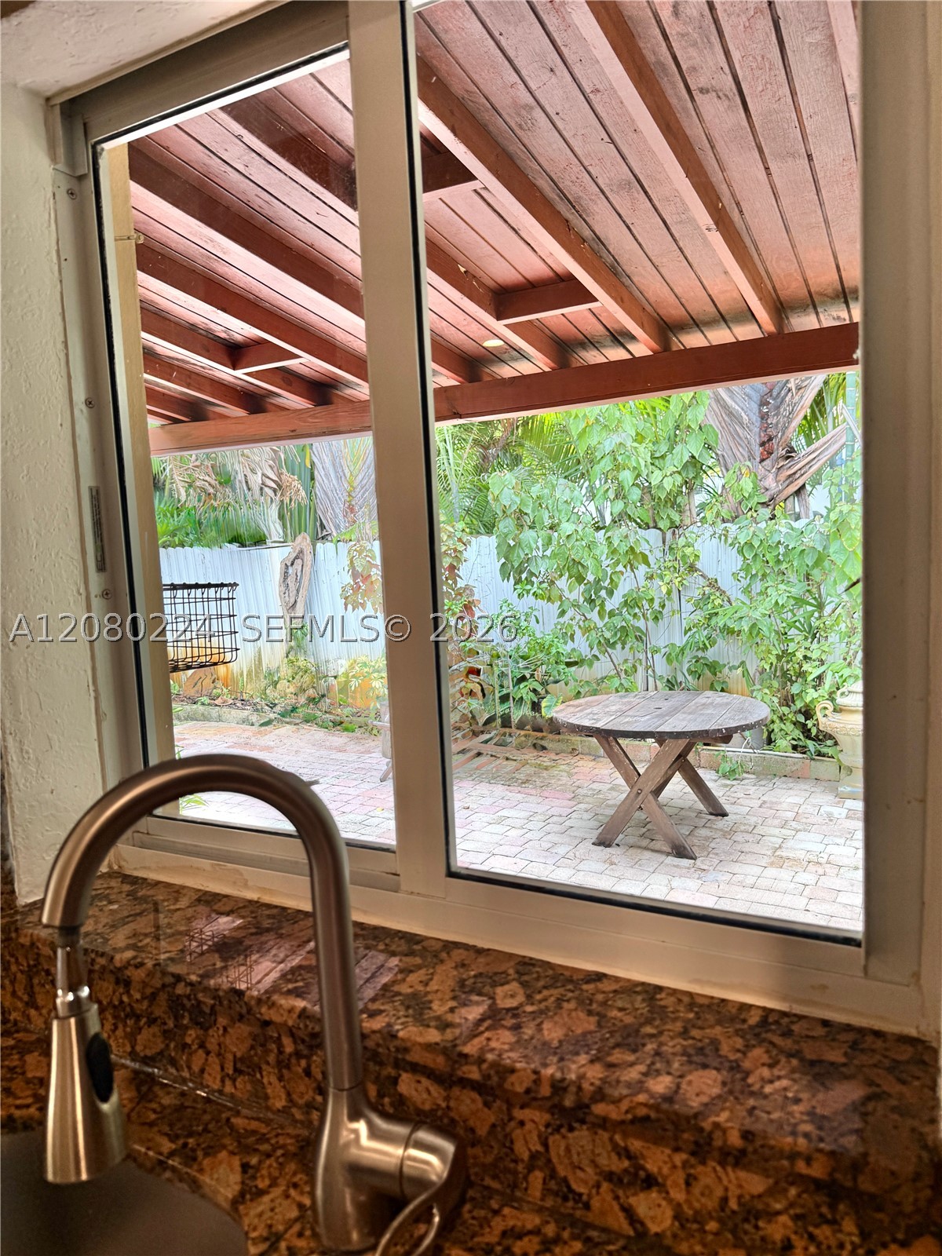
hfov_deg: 56.8
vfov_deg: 71.6
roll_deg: +2.1
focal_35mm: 24
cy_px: 628
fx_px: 871
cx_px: 471
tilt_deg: -3.1
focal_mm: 6.76
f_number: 1.78
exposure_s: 1/141
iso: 64
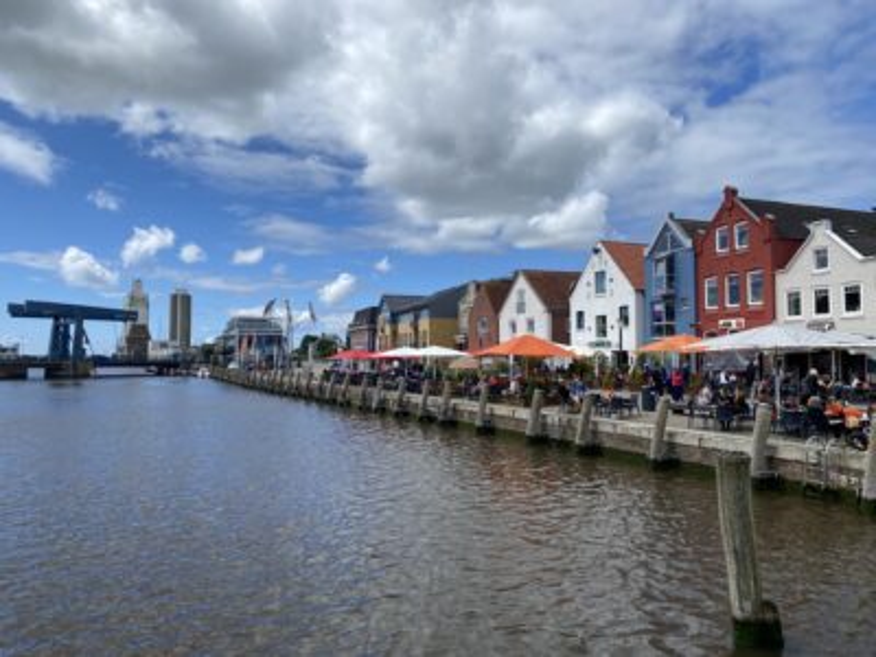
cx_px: 438
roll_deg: +0.4
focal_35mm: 26
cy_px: 328
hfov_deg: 67.3
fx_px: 658
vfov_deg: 53.1
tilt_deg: +1.7
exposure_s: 1/4274
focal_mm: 4.25
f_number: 1.8
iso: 32
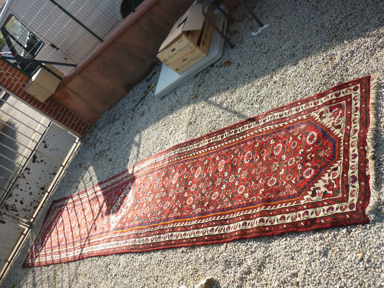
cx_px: 192
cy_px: 144
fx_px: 366
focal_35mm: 33
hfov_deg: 55.4
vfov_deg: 42.9
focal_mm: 5.5
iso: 80
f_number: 2.8
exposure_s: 1/640
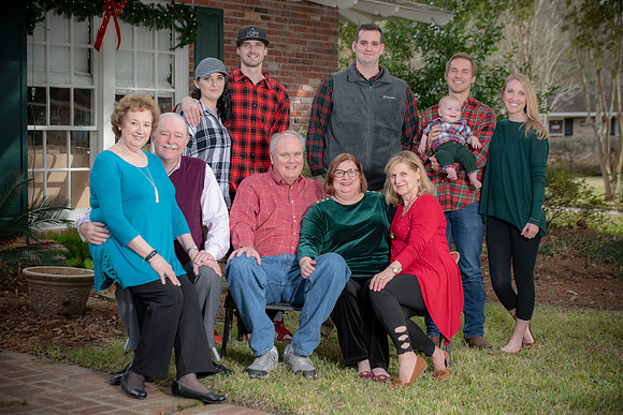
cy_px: 208
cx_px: 312
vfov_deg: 18.2
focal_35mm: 75
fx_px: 1298
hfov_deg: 27.0
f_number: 5.6
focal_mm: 75
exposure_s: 1/250
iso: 320
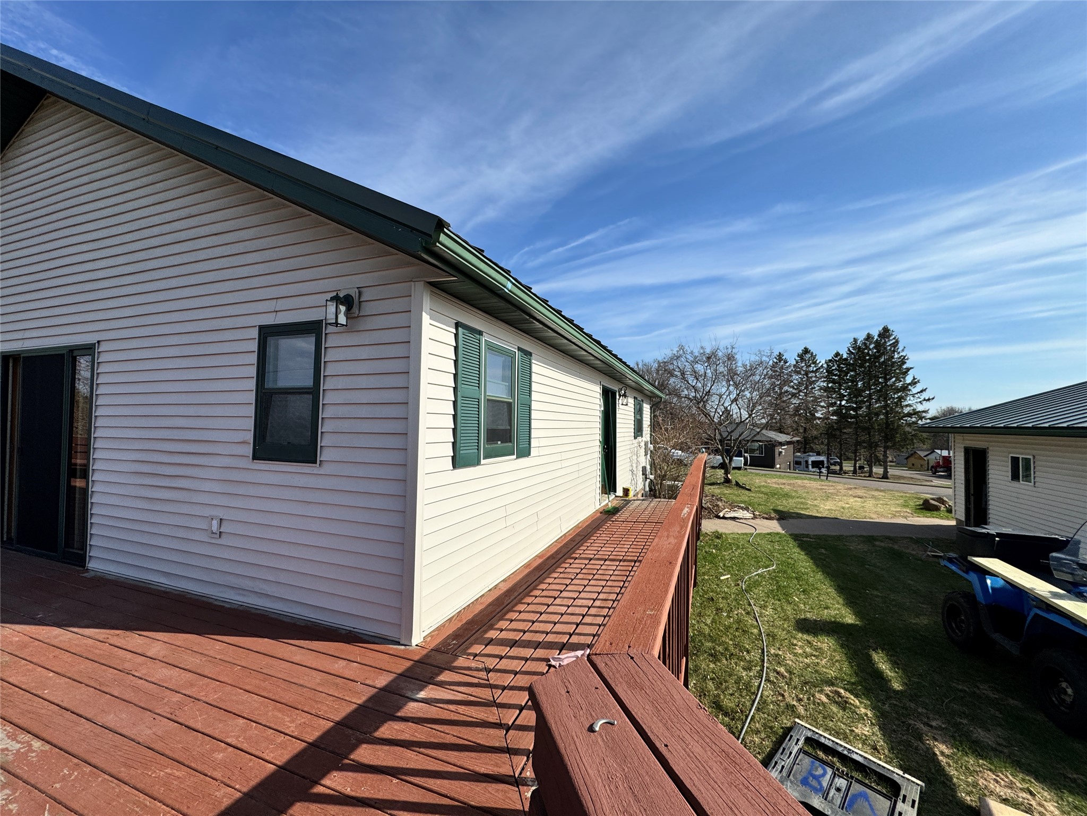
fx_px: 440
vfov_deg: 85.7
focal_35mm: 14
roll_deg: +1.3
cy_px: 408
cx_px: 544
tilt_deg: +3.3
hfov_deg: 102.1
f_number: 2.2
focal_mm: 2.22
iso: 50
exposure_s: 1/3717
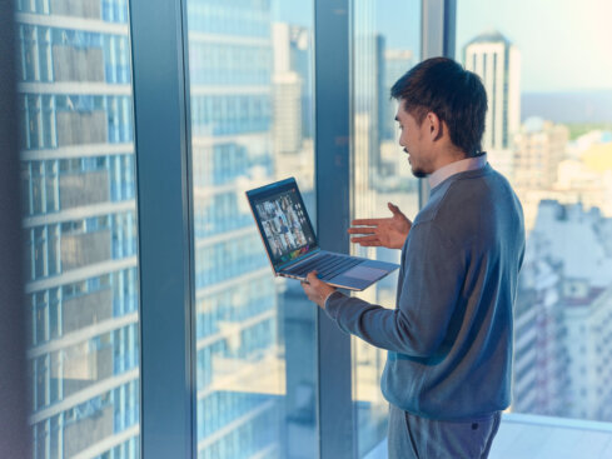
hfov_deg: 24.7
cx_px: 306
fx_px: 1397
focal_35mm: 79
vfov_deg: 18.7
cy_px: 230
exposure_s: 1/500
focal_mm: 100
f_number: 5.6
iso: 1250
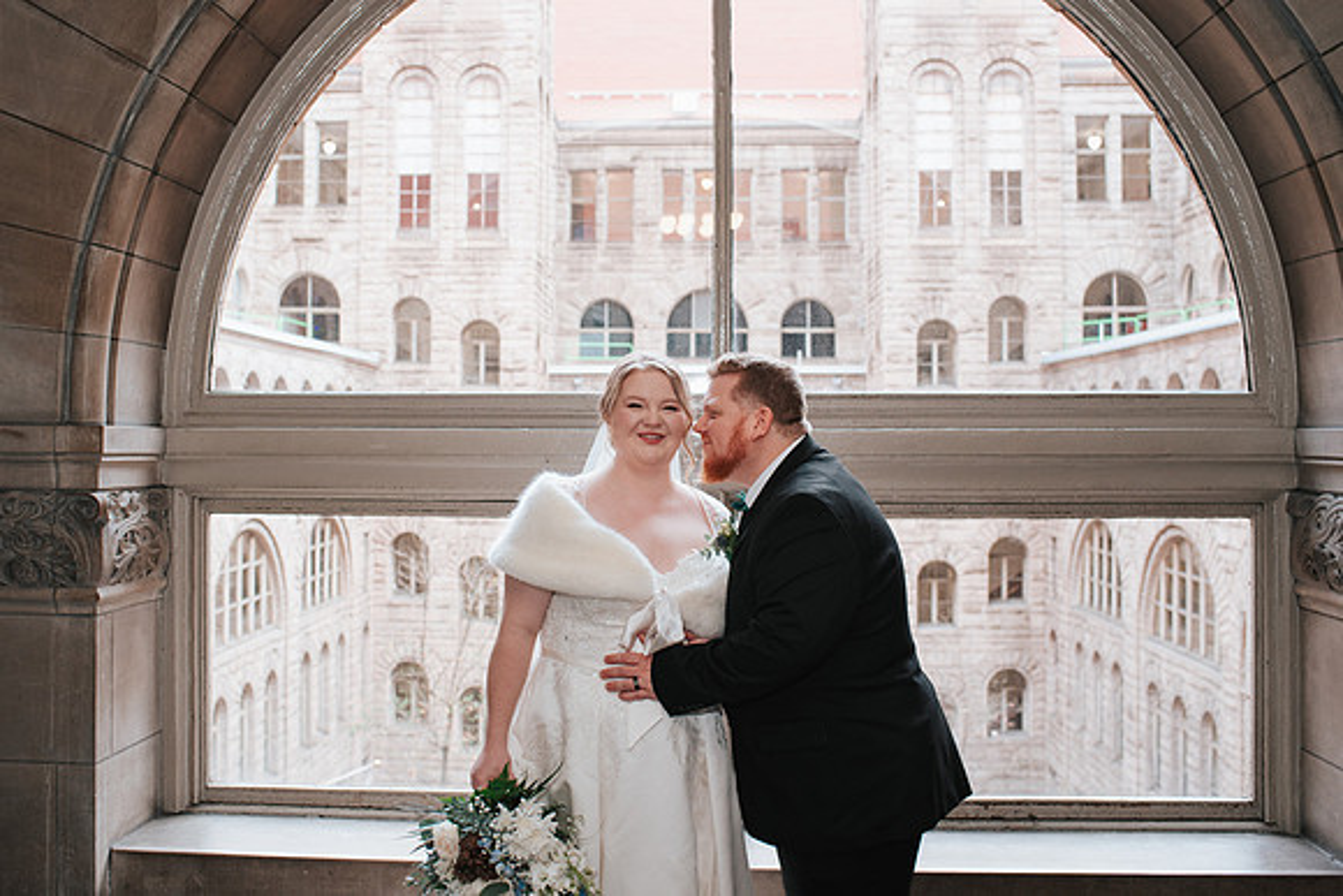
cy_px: 408
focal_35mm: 38
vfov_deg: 35.0
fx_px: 1422
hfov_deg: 50.5
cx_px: 612
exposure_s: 1/200
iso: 800
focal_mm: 35
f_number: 3.5
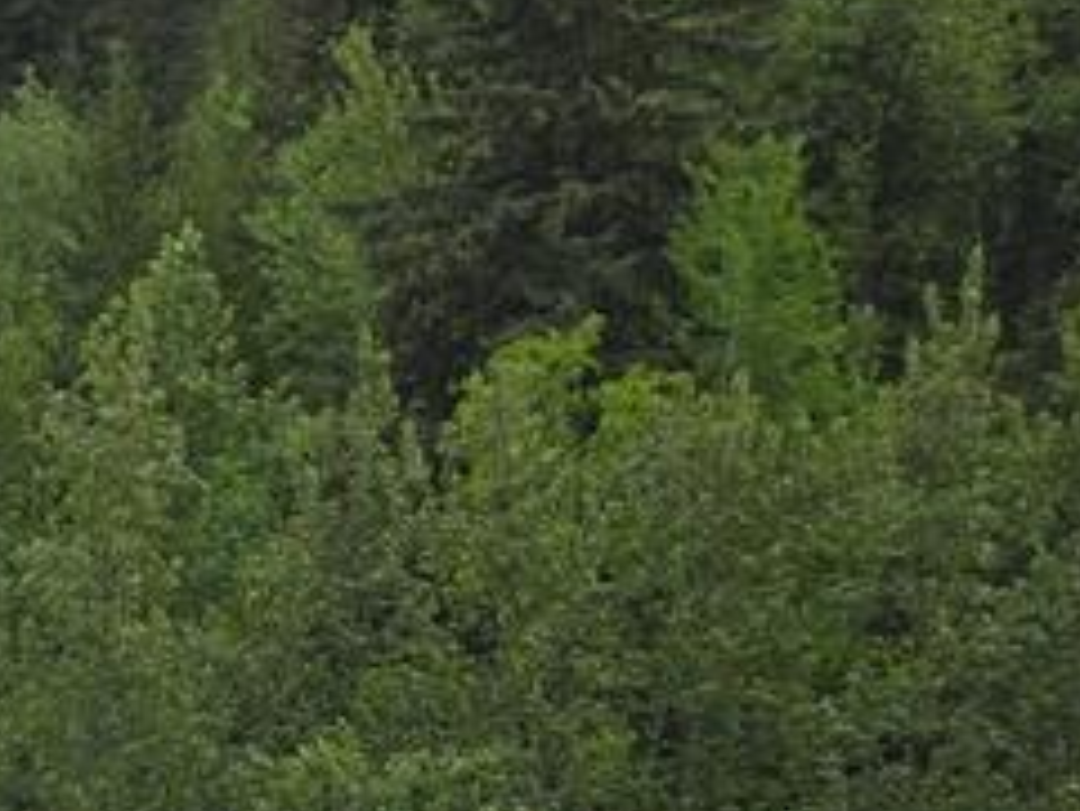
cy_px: 1380
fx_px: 3808
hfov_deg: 13.0
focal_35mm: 122
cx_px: -1340
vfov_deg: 11.4
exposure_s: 1/1022
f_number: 1.8
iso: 25
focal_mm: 5.4
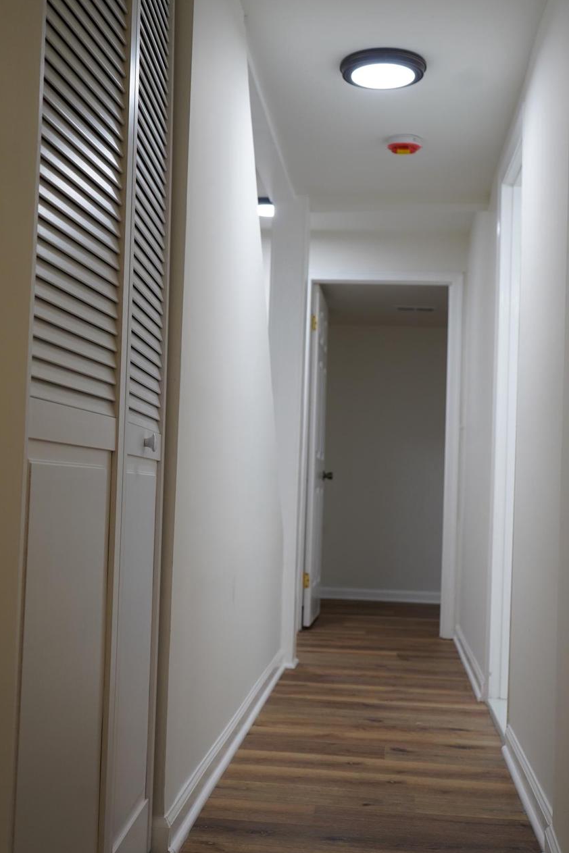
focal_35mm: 45
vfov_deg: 43.6
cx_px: 277
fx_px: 1067
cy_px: 437
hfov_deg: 29.9
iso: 1000
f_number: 4
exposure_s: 1/160
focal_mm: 37
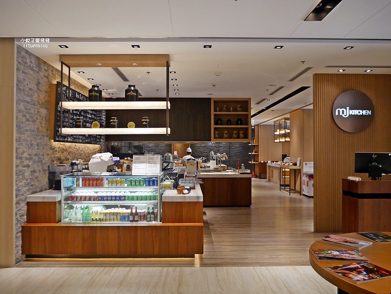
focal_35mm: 30
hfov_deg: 59.9
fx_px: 339
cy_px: 147
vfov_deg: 46.8
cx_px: 196
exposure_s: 1/60
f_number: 3.6
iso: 1000
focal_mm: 15
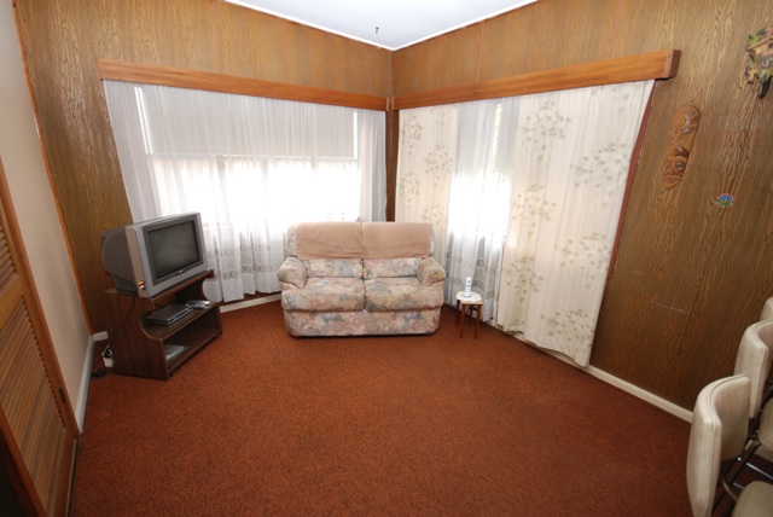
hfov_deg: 100.3
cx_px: 386
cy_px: 258
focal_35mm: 15
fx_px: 322
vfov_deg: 77.4
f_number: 4
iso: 320
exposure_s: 1/60
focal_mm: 10
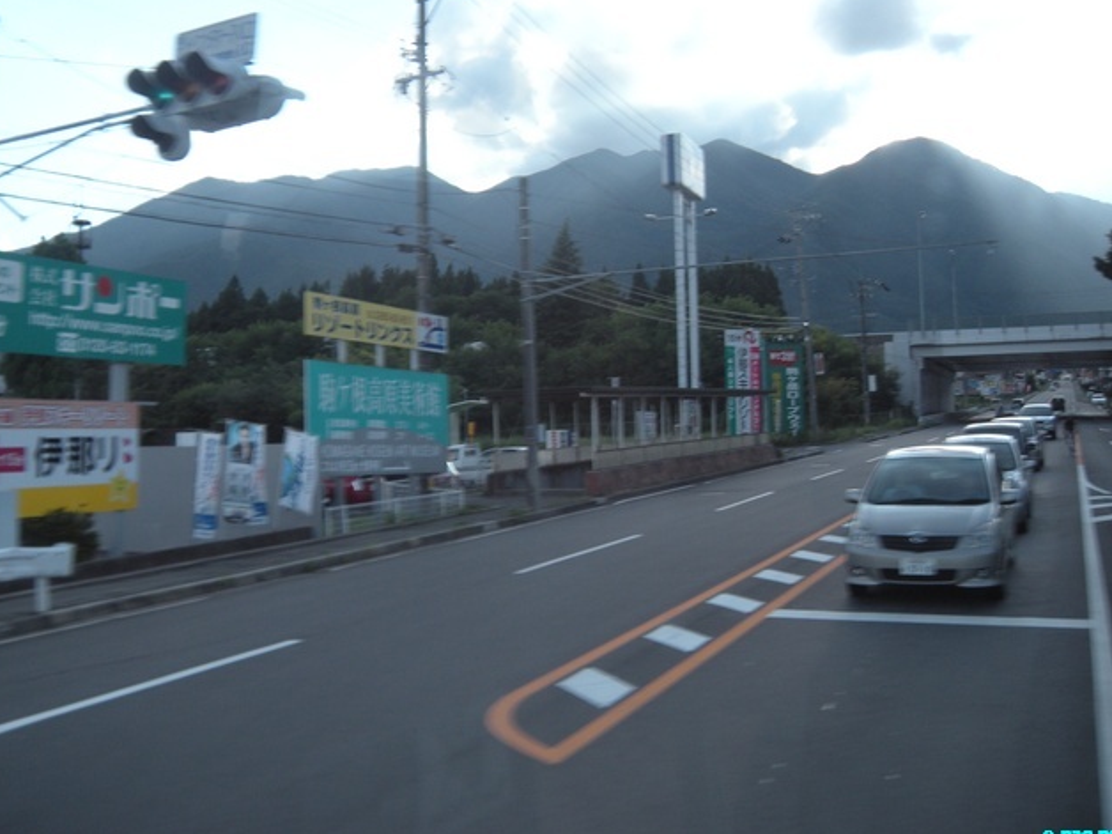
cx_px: 515
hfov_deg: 47.8
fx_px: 1253
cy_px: 385
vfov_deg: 36.8
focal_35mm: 39
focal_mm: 5.9
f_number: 3.8
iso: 64
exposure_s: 1/61.5
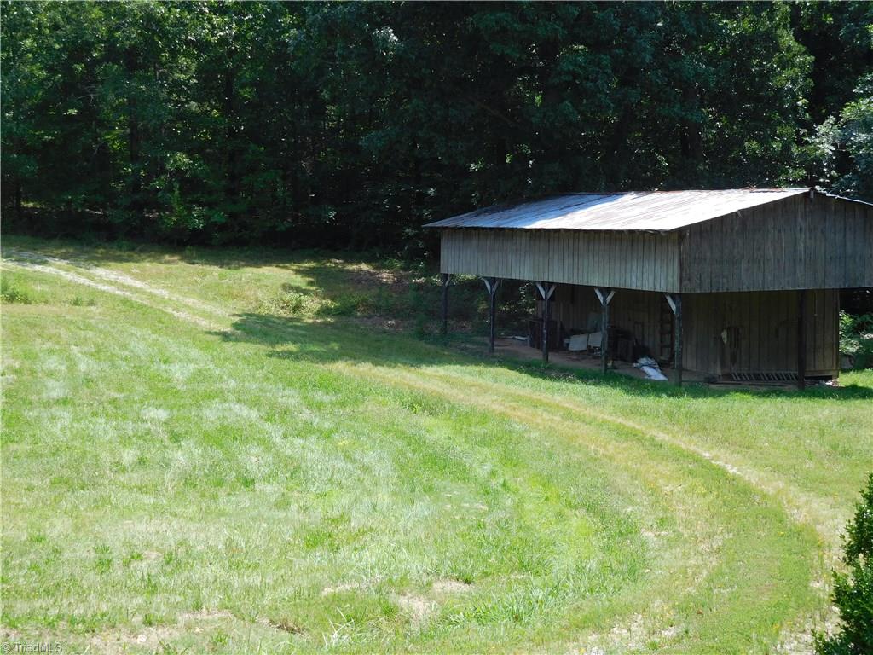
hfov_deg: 31.2
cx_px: 436
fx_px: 1564
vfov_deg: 23.7
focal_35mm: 62
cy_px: 328
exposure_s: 1/320
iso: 125
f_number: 4.4
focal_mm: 11.1
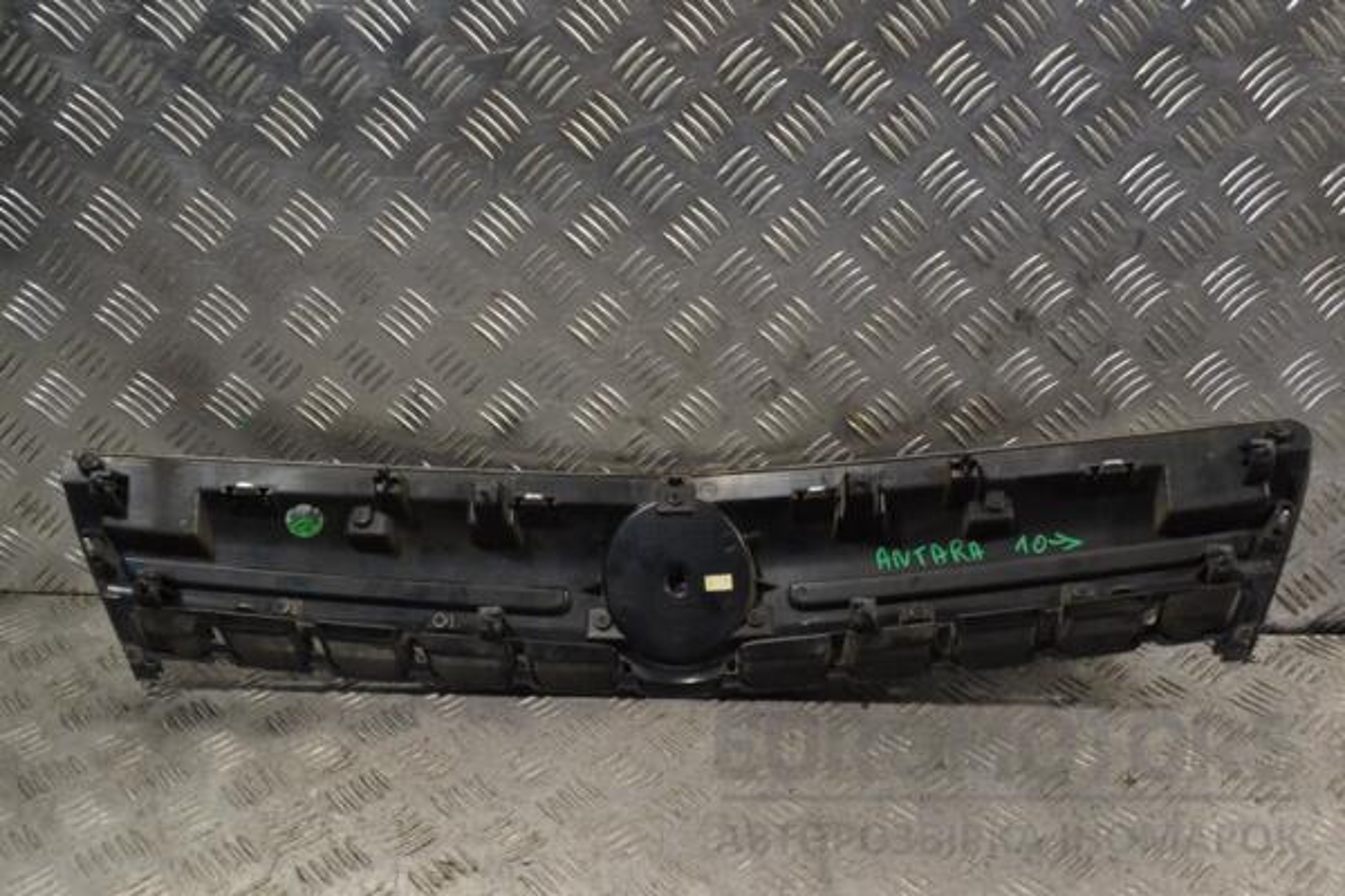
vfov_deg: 36.9
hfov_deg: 53.1
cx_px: 672
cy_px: 448
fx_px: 1345
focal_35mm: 36
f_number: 9
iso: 3200
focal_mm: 24
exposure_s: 1/320
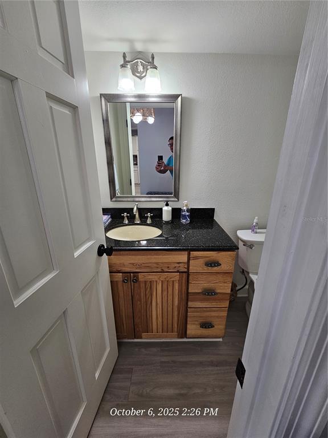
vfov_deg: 106.2
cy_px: 219
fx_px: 164
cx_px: 164
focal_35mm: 13
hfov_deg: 89.9
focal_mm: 2.2
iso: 160
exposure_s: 1/60
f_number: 2.2
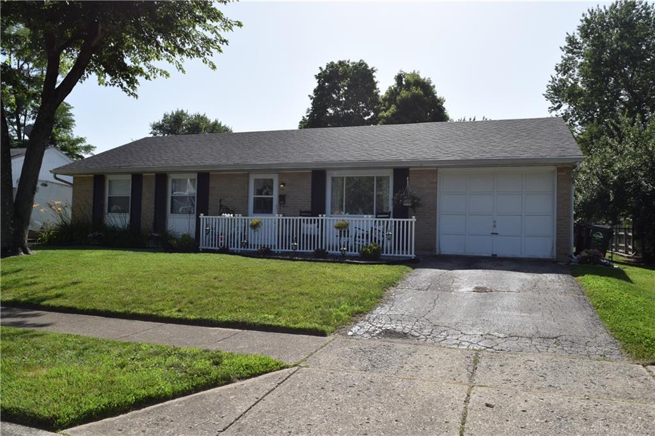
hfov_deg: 67.4
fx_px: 491
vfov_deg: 47.9
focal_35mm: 27
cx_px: 328
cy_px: 218
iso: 100
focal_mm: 18
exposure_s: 1/200
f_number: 10
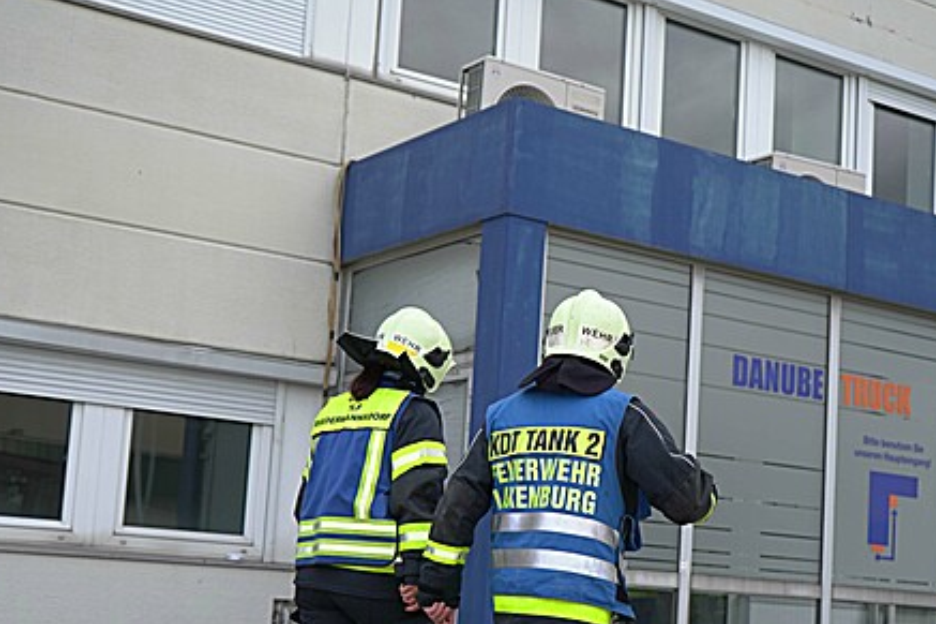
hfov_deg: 36.2
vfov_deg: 24.5
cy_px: 417
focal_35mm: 55
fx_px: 1429
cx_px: 495
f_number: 4
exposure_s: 1/1000
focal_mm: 39
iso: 500
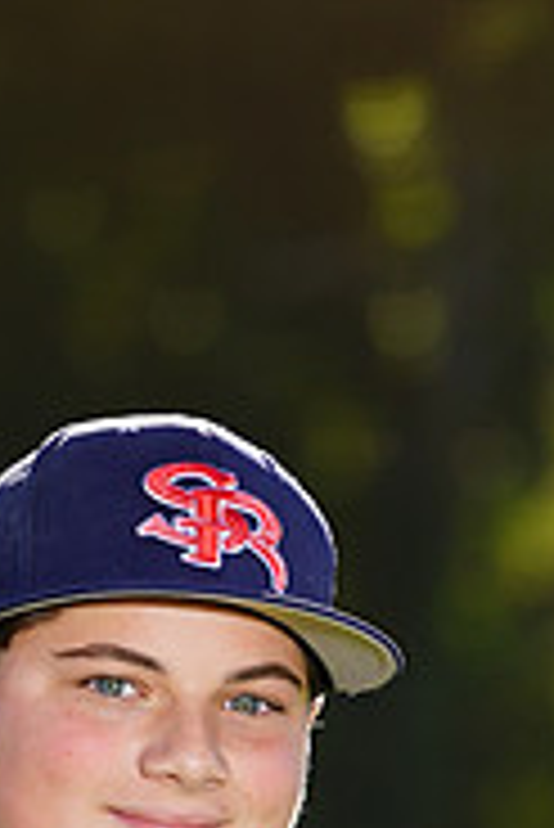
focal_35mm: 862
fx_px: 19859
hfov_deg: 1.6
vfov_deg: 2.4
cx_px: -29
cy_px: 1156
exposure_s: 1/250
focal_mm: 274
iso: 100
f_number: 7.1
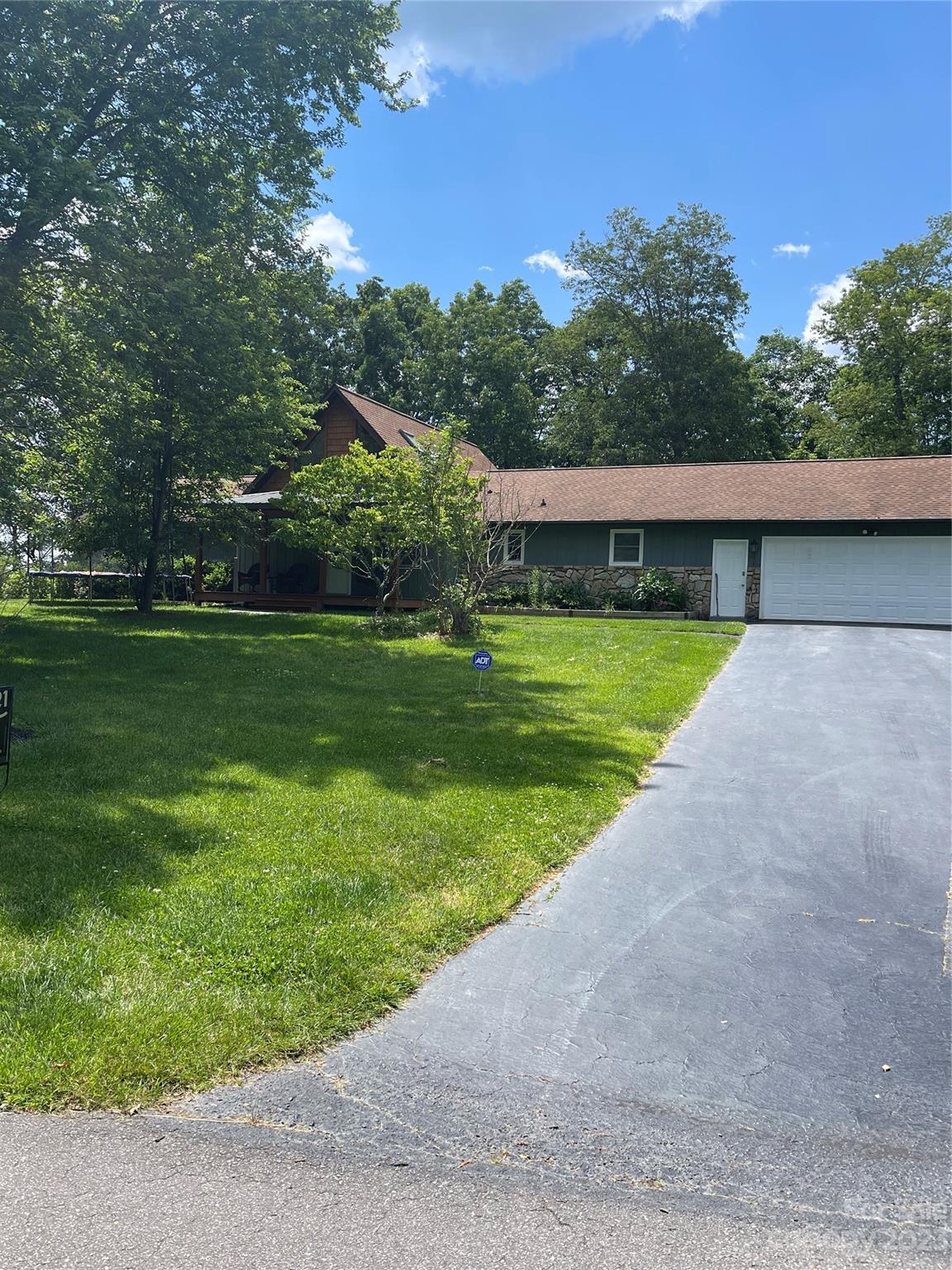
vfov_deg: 67.3
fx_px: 953
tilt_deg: -1.4
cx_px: 476
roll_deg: -2.3
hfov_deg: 53.1
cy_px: 635
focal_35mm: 26
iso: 50
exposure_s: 1/3003
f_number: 1.6
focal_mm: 5.1
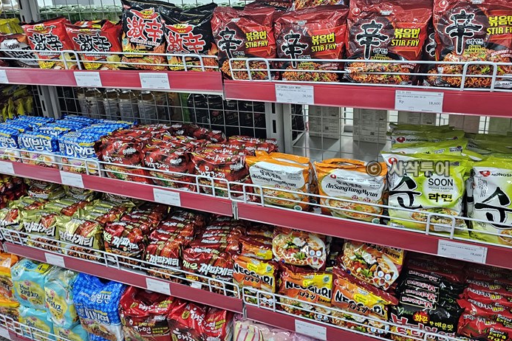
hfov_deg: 63.6
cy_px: 121
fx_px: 412
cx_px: 272
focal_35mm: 29
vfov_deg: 44.5
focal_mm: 6.3
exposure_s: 1/100
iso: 400
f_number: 1.7
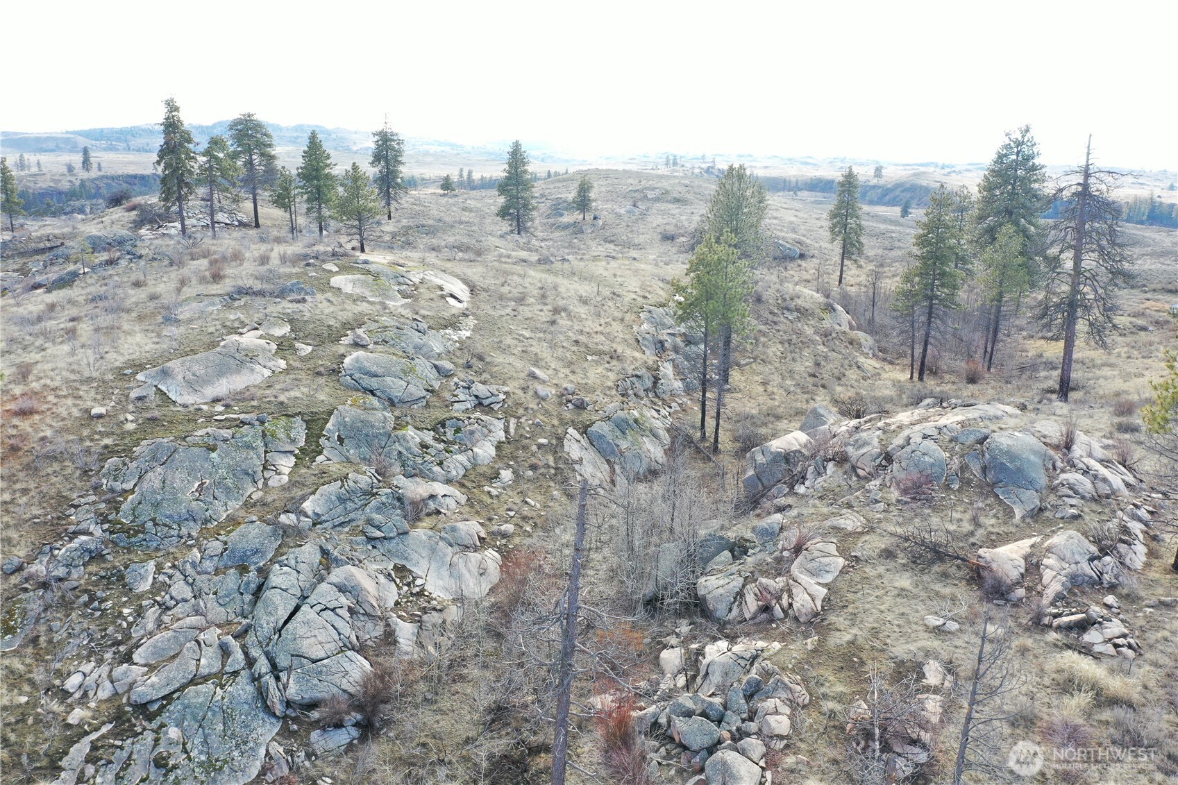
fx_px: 916
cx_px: 589
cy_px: 392
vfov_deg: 46.4
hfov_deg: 65.5
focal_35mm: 28
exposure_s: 1/120
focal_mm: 10.26
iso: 100
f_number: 4.5
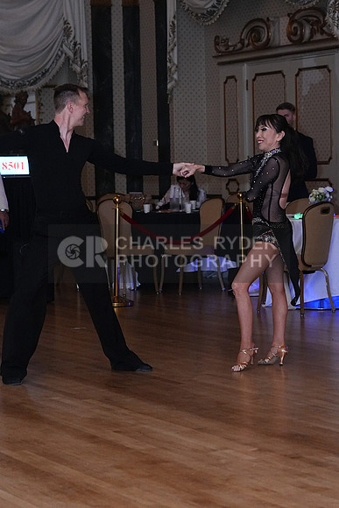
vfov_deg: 21.0
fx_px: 1369
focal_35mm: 97
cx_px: 170
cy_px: 254
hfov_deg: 14.1
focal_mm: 65
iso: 5000
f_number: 4
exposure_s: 1/200
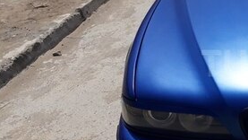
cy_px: 63
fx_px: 460
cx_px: 293
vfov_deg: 17.2
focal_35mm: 70
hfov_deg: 26.9
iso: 40
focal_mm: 3.6
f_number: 1.9
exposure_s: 1/2577
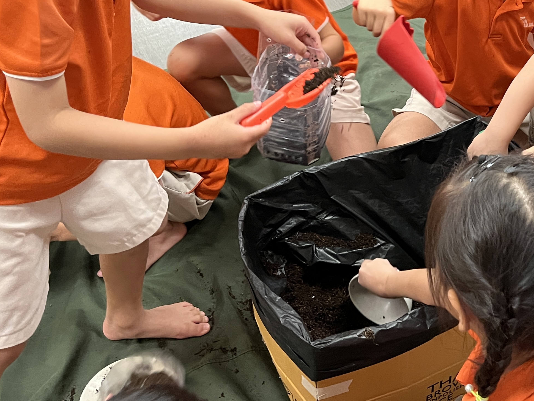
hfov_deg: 34.4
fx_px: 833
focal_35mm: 54
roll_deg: -2.9
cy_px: 61
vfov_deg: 26.4
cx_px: 435
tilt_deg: -37.6
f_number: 1.6
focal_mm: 5.1
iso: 320
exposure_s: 1/50
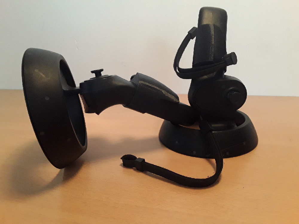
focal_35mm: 27
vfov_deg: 51.4
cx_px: 150
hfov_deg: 65.3
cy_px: 112
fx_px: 233
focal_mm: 2.91
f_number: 1.9
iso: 200
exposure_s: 1/33
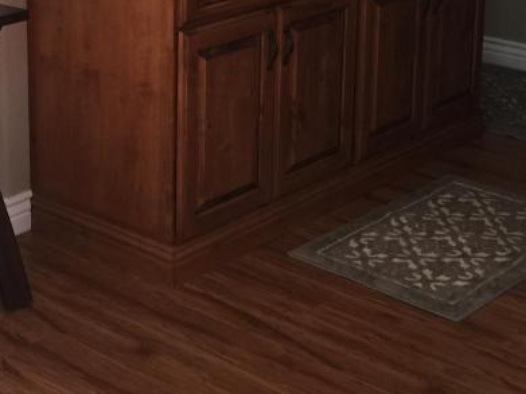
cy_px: -34
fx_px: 1154
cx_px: 66
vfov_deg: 18.7
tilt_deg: -11.5
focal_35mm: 76
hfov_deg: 25.0
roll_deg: +0.5
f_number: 2.2
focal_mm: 4.15
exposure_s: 1/30
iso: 32
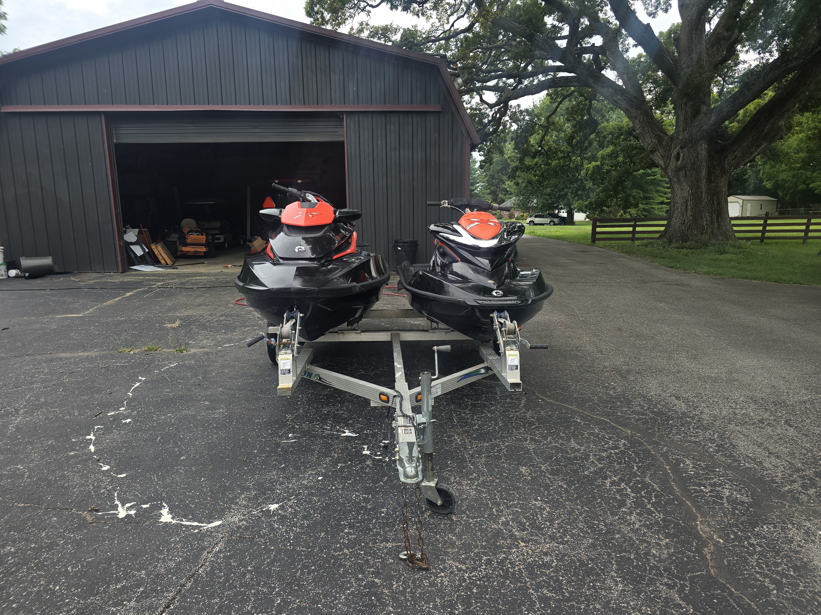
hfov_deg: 73.9
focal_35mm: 23
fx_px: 545
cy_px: 308
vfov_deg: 58.9
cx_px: 410
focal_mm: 6.3
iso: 12
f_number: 1.7
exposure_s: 1/255
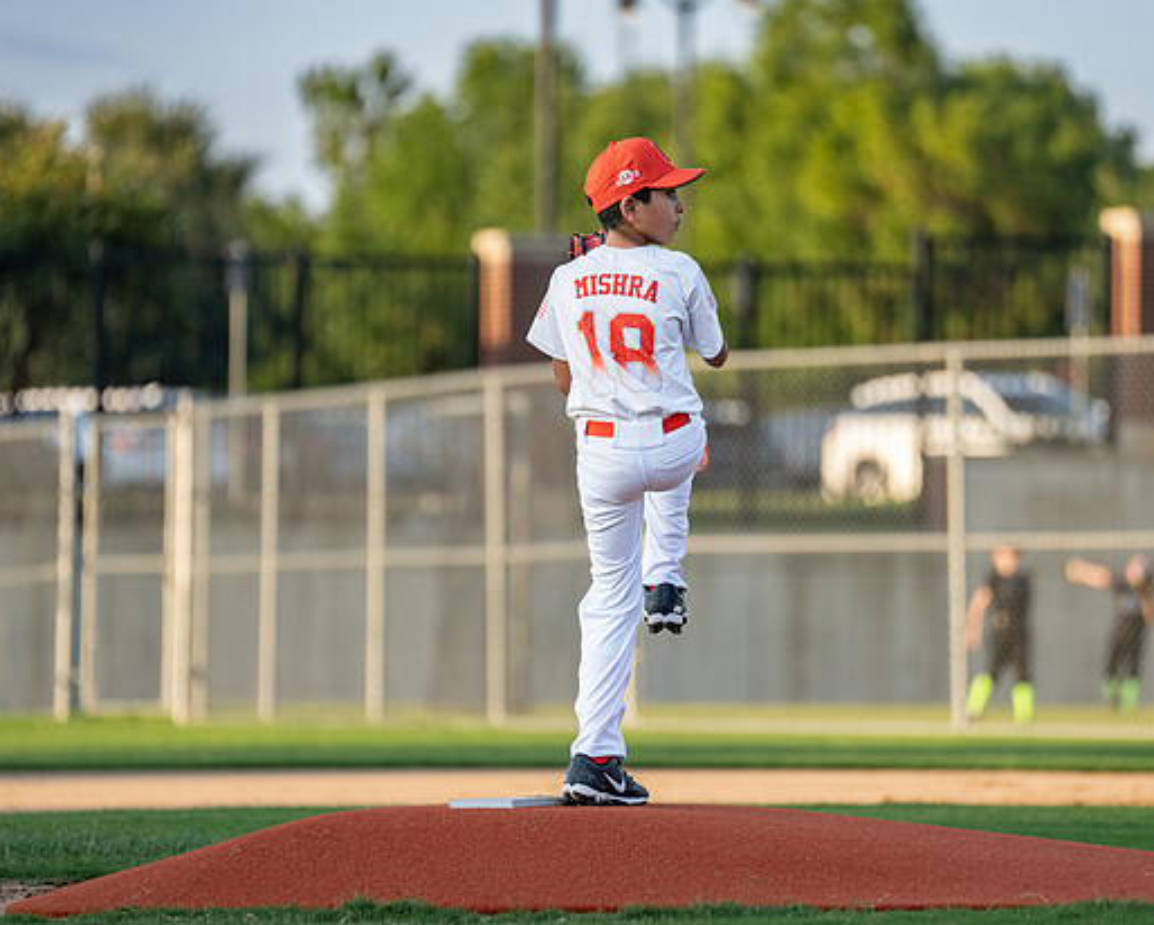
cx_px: 643
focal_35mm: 263
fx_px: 8989
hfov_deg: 7.3
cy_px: 457
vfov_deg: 5.9
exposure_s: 1/4000
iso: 500
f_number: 2.8
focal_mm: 200
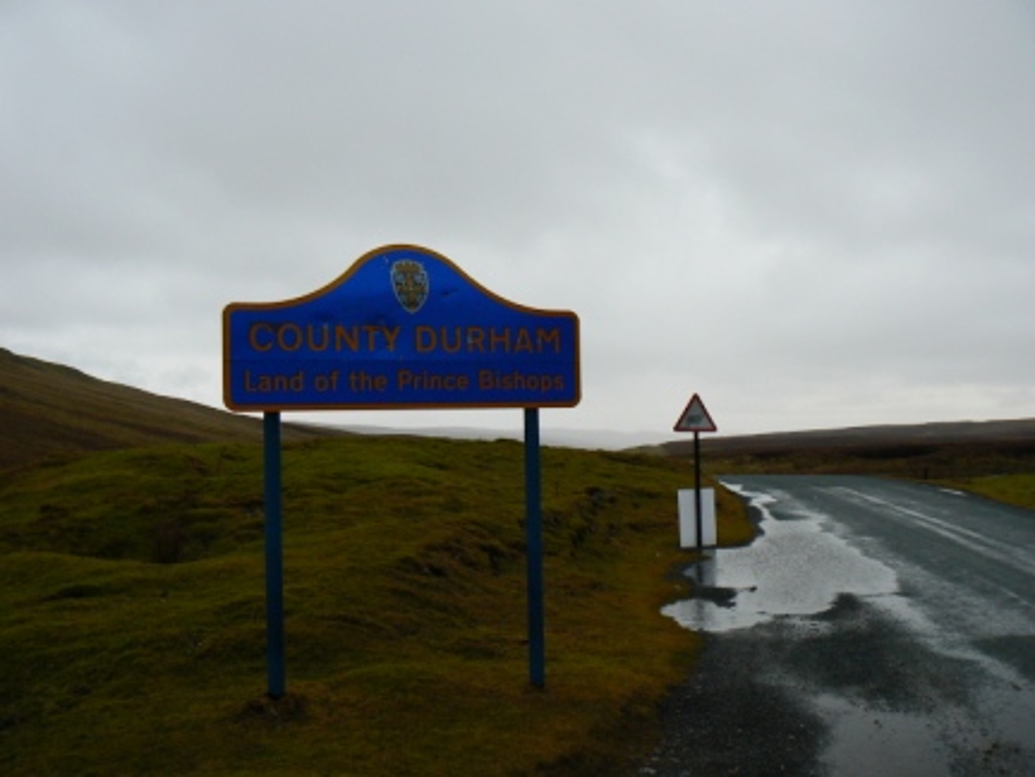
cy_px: 388
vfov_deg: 39.7
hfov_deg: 51.4
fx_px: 1076
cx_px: 518
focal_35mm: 36
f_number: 4
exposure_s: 1/125
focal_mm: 6
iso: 80
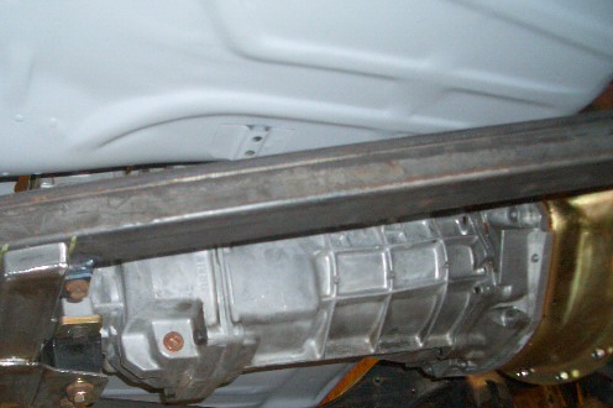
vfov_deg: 28.5
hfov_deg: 41.7
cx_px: 236
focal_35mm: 47
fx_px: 800
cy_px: 245
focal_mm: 5.8
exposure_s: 1/60
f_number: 2.6
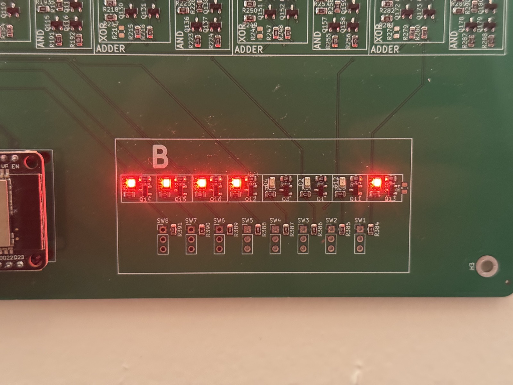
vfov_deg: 30.3
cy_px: 192
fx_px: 711
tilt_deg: -6.2
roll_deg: +0.7
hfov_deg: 39.7
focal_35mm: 48
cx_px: 256
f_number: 1.78
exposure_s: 1/30
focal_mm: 6.76
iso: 640
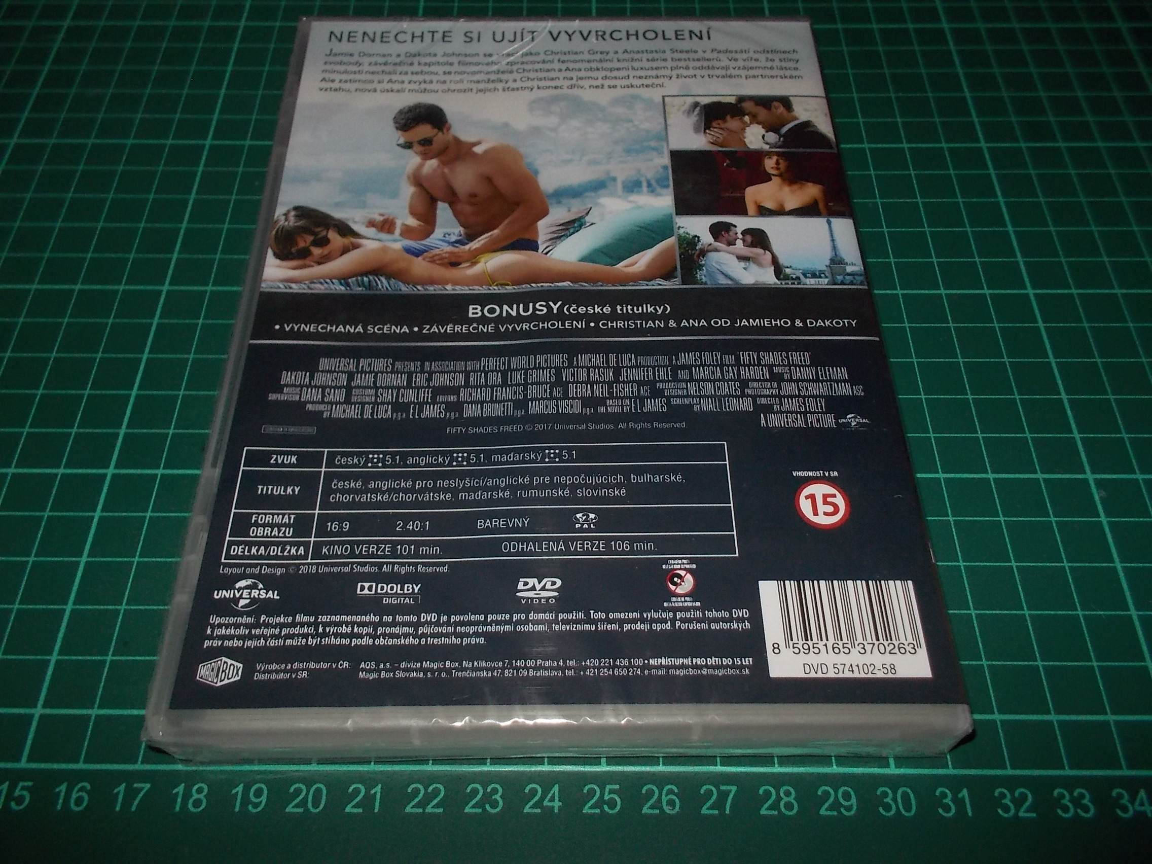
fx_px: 965
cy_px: 432
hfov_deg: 61.7
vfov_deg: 48.2
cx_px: 576
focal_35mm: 29
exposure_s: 1/30
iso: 200
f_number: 3.3
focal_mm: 4.1
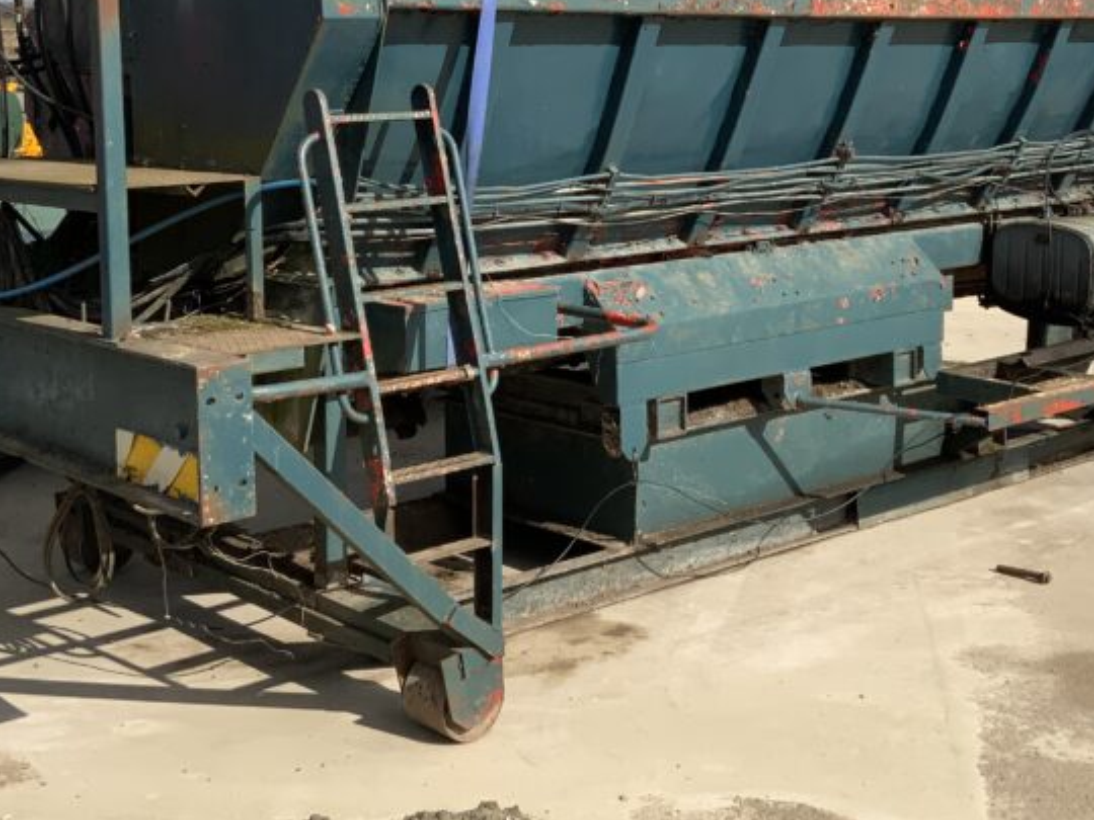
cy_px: 209
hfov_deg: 34.9
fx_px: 1738
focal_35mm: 55
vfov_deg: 26.2
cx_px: 632
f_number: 1.8
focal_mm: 3
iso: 20
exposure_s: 1/2538
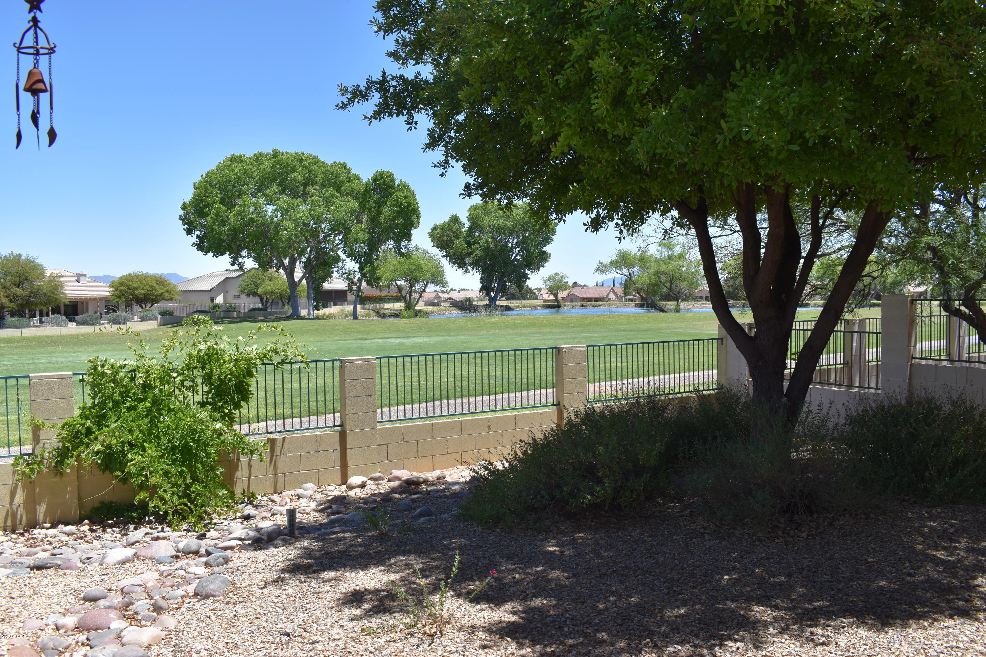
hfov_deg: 61.9
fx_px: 822
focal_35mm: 30
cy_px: 328
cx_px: 493
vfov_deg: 43.6
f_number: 8
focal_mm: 20
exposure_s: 1/250
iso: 110
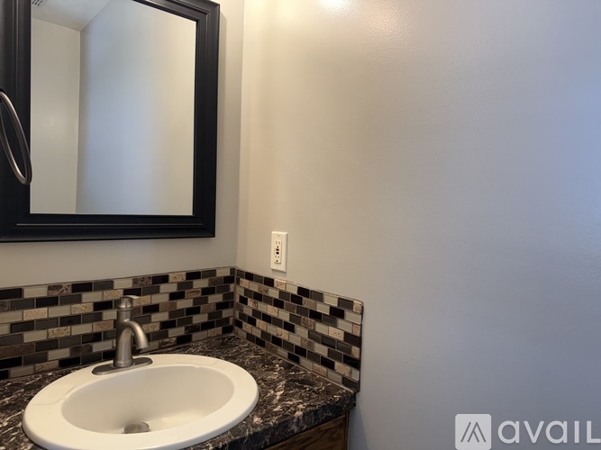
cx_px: 300
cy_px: 225
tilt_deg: -2.0
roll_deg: -1.8
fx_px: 417
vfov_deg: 56.8
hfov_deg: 71.6
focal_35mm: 24
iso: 200
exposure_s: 1/120
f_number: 1.78
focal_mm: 6.76
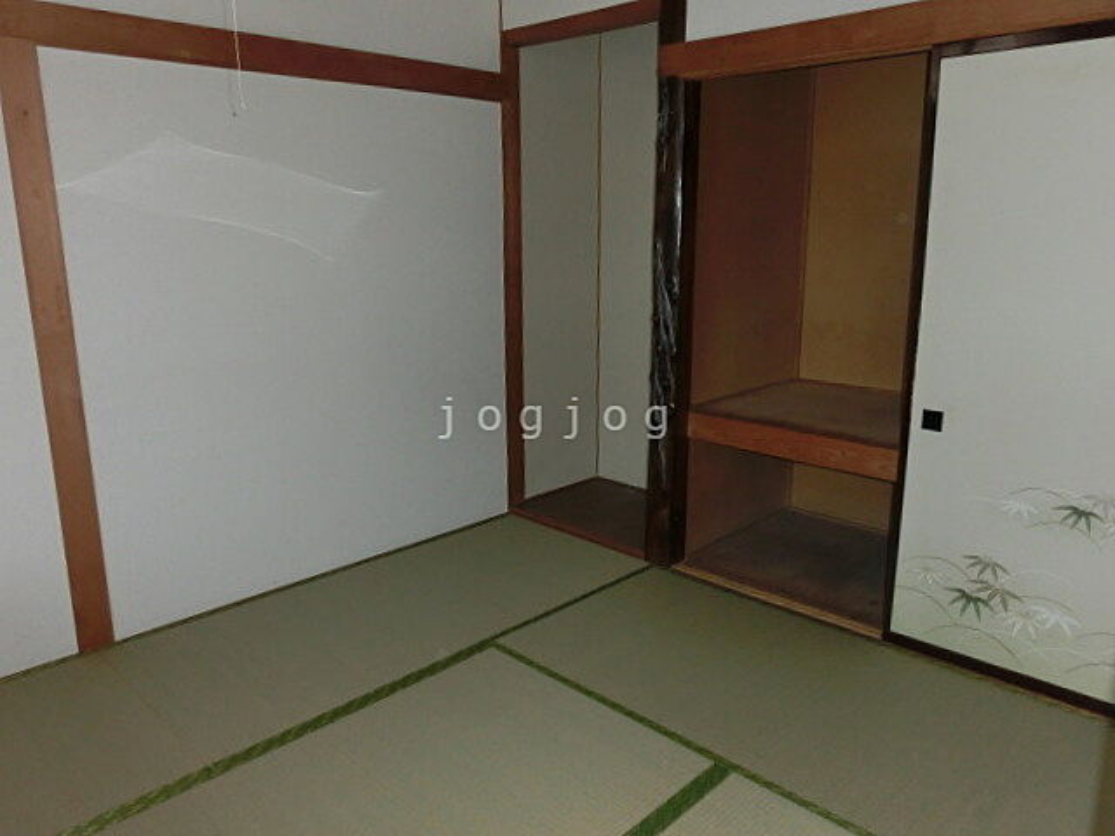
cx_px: 558
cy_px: 418
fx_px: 773
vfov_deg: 56.8
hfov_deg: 71.6
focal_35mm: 24
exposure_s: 1/60
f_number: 3
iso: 400
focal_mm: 4.24
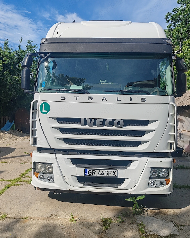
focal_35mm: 29
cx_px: 97
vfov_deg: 60.4
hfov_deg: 50.0
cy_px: 112
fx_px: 204
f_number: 1.9
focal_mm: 6.12
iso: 50
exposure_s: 1/900
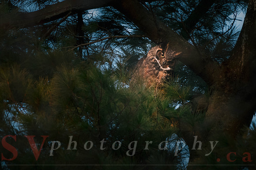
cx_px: 79
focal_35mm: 1037
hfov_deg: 2.0
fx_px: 7370
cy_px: 113
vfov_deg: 1.3
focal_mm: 500
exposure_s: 1/160
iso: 1250
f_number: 5.6
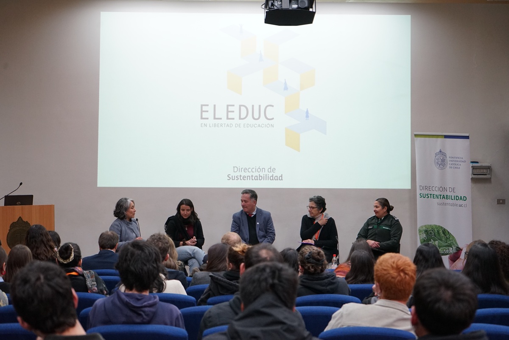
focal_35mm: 70
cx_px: 254
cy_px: 170
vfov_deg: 19.5
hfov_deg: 28.8
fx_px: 990
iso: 2000
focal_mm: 70
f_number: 5.6
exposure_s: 1/100
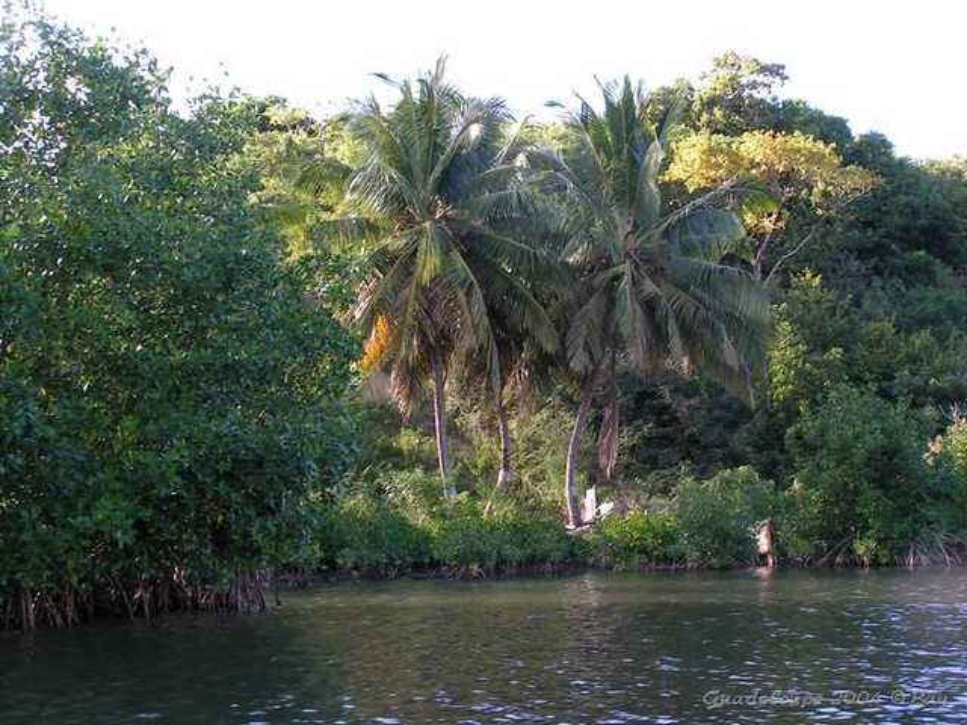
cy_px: 362
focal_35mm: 57
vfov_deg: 25.7
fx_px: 1592
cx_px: 484
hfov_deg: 33.8
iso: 50
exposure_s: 1/80
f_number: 5
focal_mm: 8.7
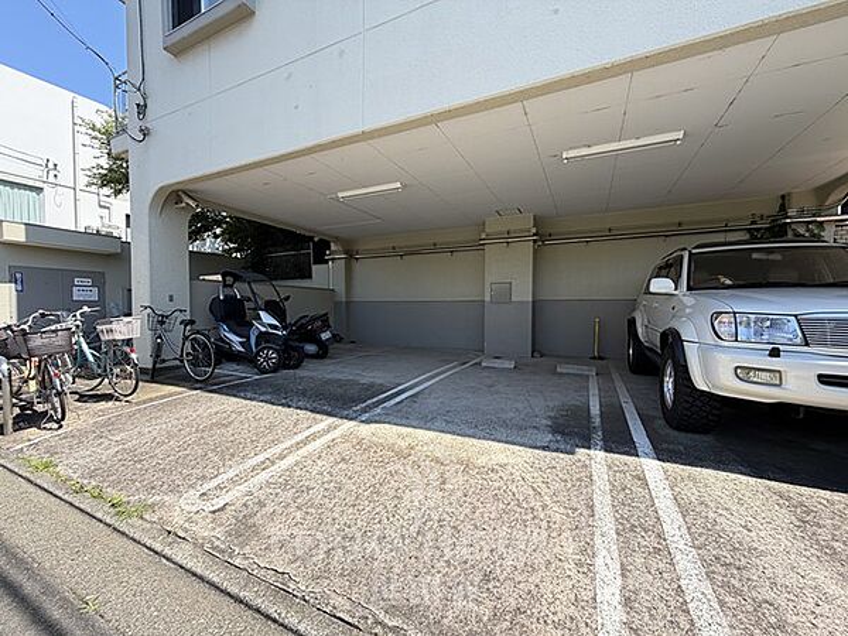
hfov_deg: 102.1
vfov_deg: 85.7
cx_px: 424
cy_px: 318
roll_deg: -0.5
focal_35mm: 14
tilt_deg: -1.9
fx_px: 343
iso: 40
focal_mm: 2.22
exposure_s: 1/564
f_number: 2.2
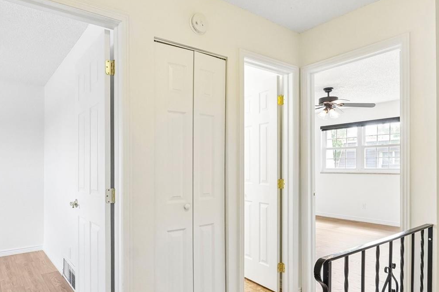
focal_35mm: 24
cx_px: 206
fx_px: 293
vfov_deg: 52.9
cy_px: 166
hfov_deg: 73.7
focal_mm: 10
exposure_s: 1/4
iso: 800
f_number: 8
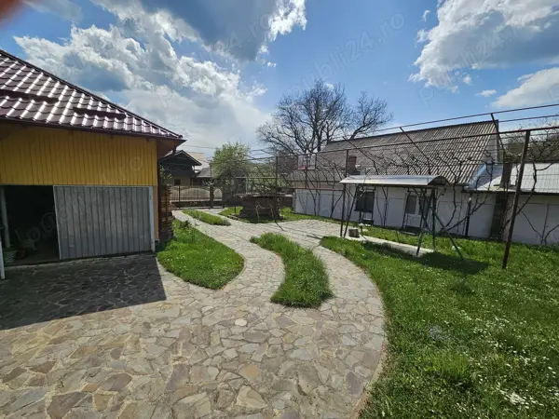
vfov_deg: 89.9
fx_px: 210
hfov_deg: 106.2
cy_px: 210
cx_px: 280
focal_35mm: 13
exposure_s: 1/3677
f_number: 2.2
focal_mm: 2.2
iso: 50
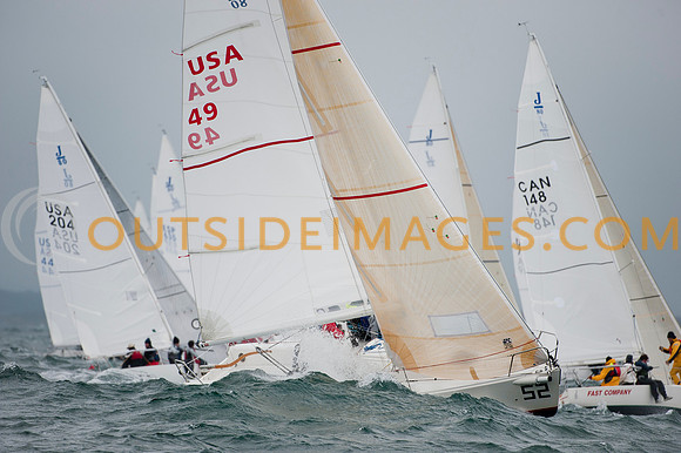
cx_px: 340
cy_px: 226
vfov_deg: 3.4
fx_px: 7562
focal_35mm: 400
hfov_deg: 5.2
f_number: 4
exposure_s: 1/1600
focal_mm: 400
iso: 500
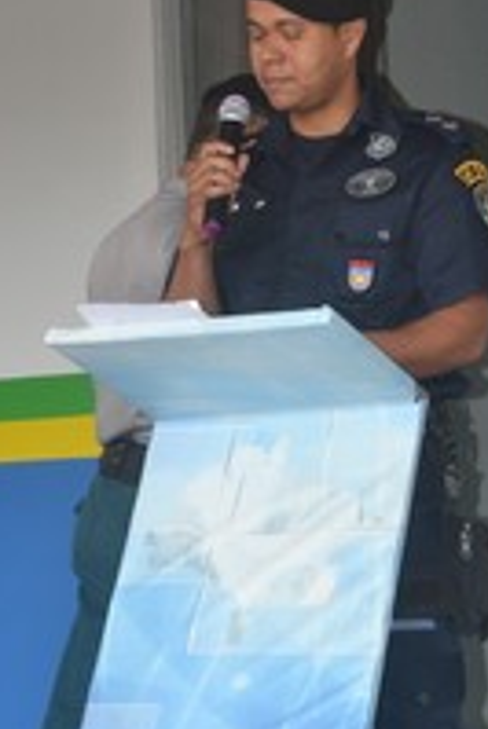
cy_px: 403
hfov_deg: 8.4
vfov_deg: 12.6
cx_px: 209
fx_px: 3308
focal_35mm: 163
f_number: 4.8
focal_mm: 48
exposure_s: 1/125
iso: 320
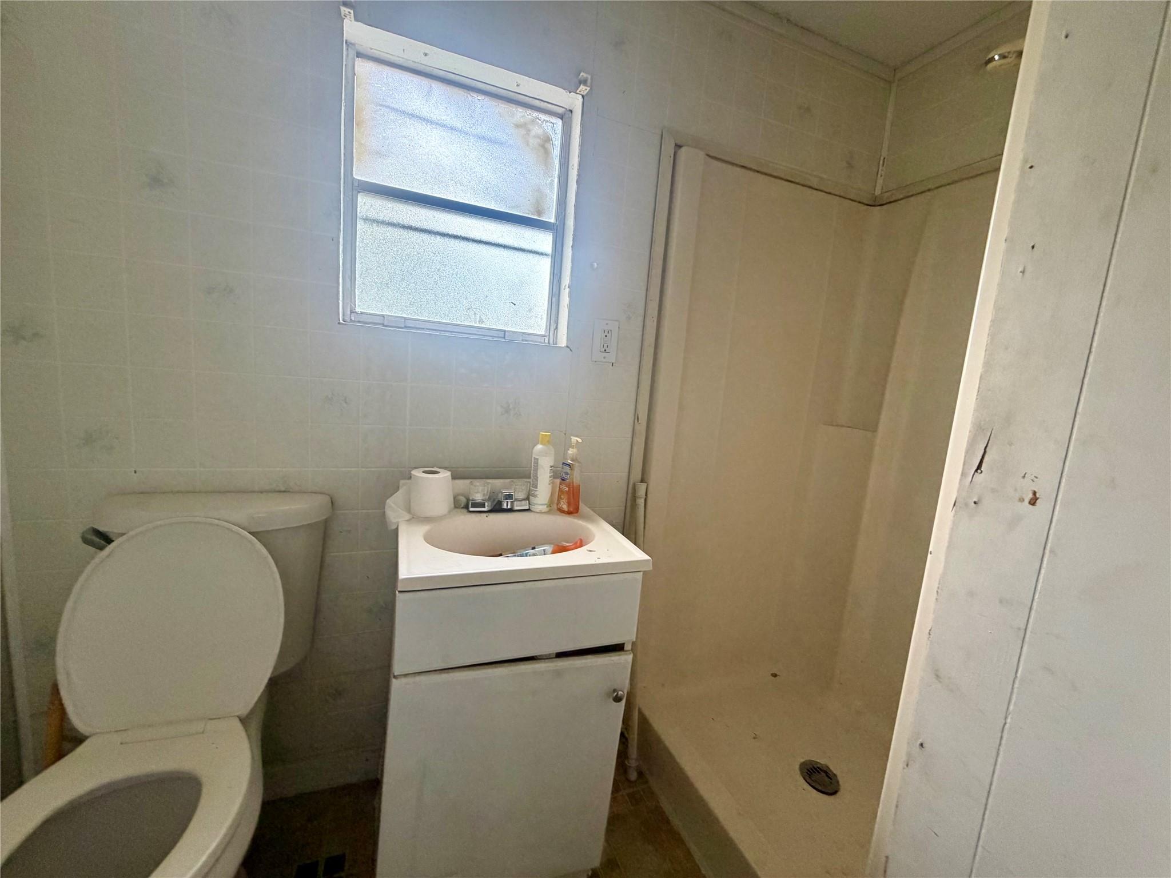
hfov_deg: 102.1
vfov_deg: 85.7
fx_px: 474
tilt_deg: -7.7
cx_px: 586
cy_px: 439
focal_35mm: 14
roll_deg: -4.6
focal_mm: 2.22
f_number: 2.2
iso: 320
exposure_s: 1/110
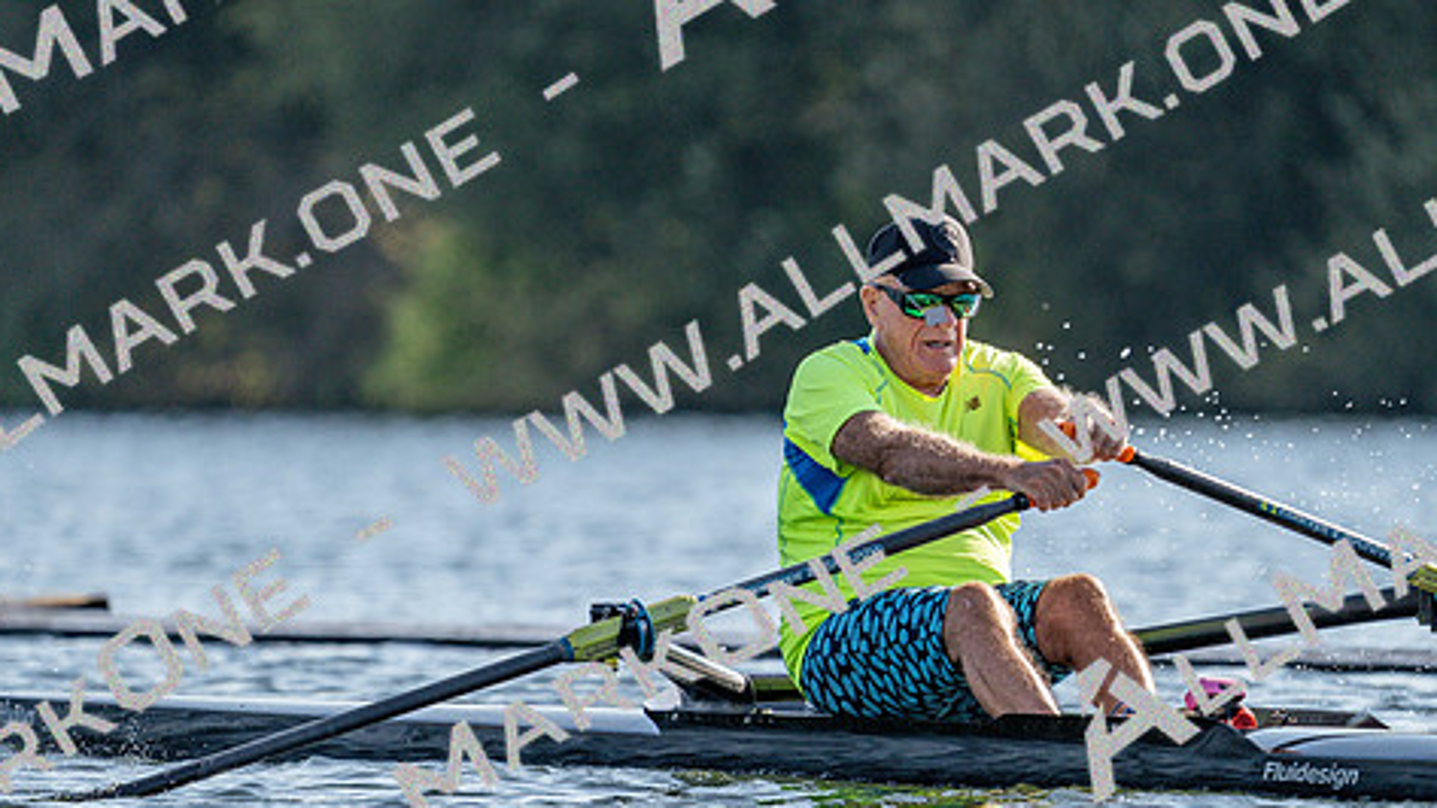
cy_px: 515
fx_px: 23013
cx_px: 817
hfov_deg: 3.6
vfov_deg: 2.0
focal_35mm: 604
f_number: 6.3
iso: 400
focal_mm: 470
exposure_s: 1/1600
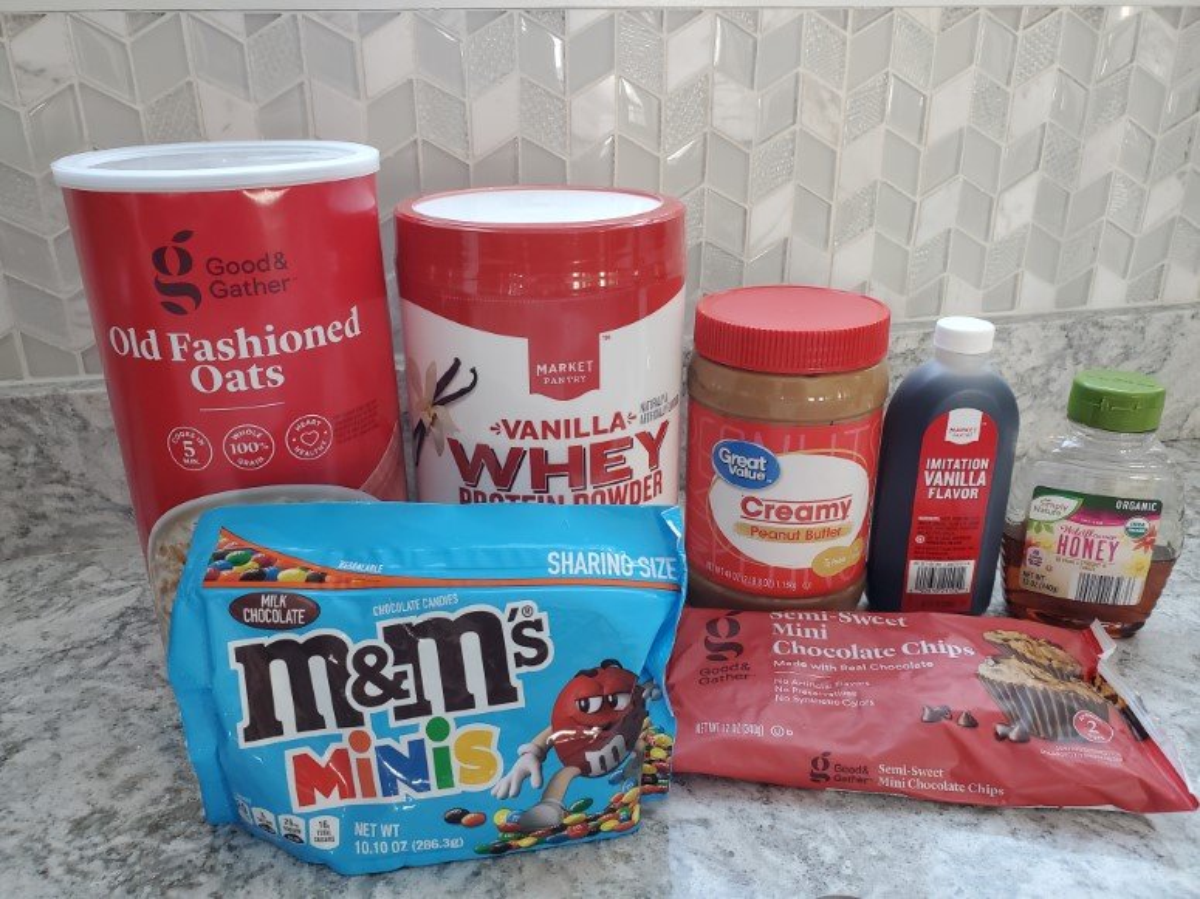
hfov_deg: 67.3
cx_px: 600
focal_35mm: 26
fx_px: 901
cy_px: 450
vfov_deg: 53.1
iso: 200
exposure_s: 1/50
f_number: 2.4
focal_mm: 4.3
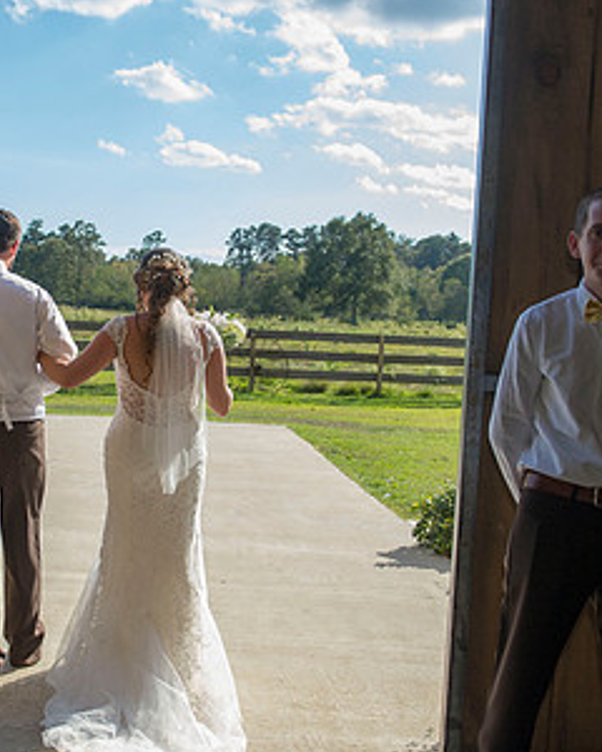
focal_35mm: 58
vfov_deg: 32.5
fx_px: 1292
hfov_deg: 25.8
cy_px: 371
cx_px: 118
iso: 1600
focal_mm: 32
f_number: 4.5
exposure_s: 1/8000
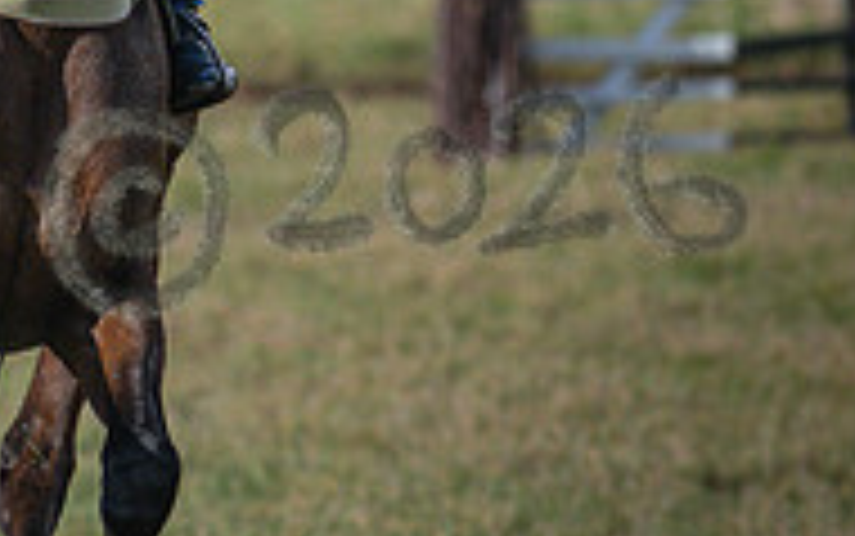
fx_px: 50641
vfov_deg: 0.6
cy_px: -266
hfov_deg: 1.0
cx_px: -268
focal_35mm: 2172
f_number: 5
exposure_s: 1/3200
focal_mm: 400
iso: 400
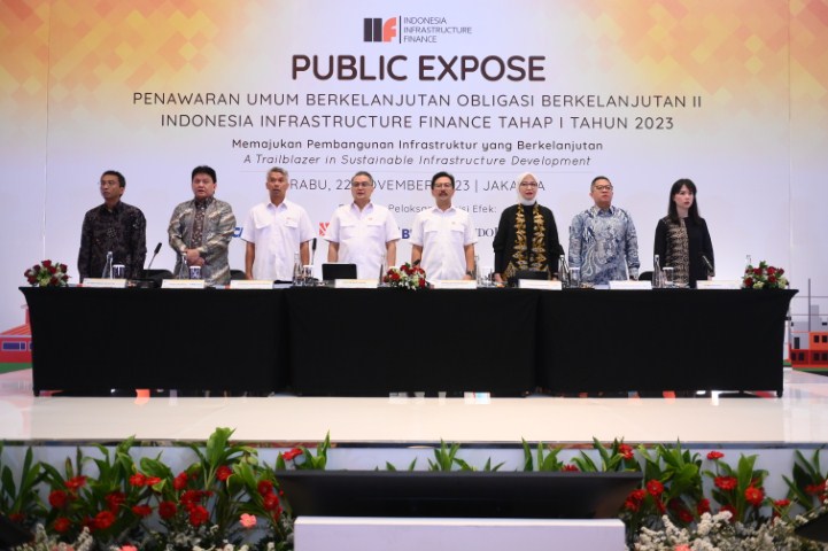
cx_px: 414
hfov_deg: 58.7
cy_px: 276
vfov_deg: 41.1
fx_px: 736
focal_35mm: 32
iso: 3200
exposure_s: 1/160
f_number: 2.8
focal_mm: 32
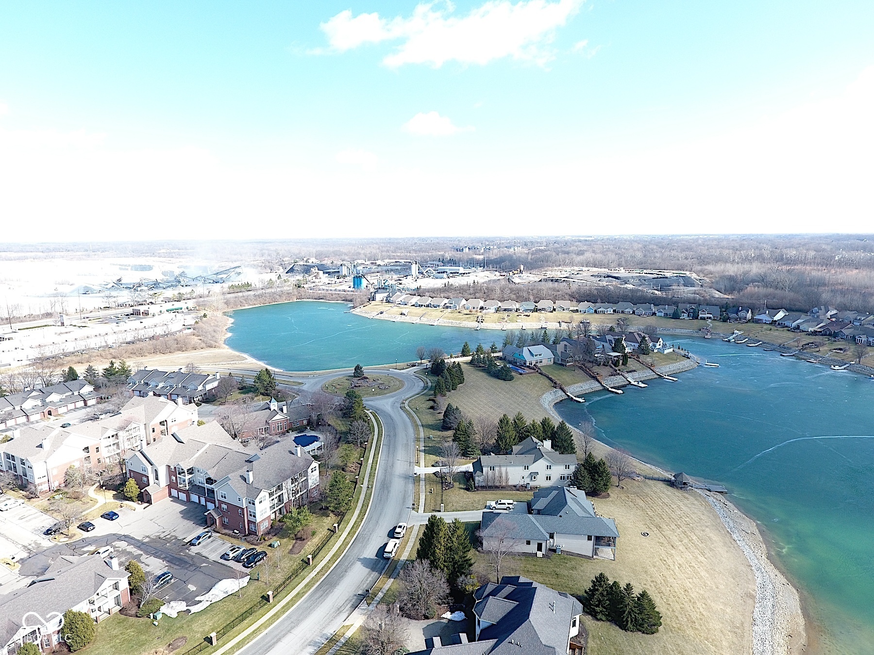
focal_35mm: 20
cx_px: 437
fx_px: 505
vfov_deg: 66.0
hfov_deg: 81.7
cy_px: 328
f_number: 2.8
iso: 100
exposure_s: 1/273
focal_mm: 3.61
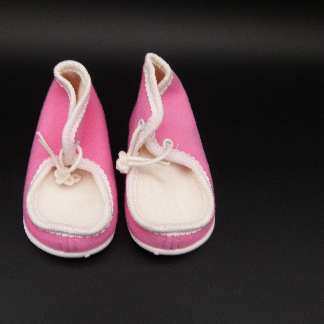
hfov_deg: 53.7
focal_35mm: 30
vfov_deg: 54.0
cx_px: 133
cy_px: 164
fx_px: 318
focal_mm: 4.5
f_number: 3.6
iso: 100
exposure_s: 1/125
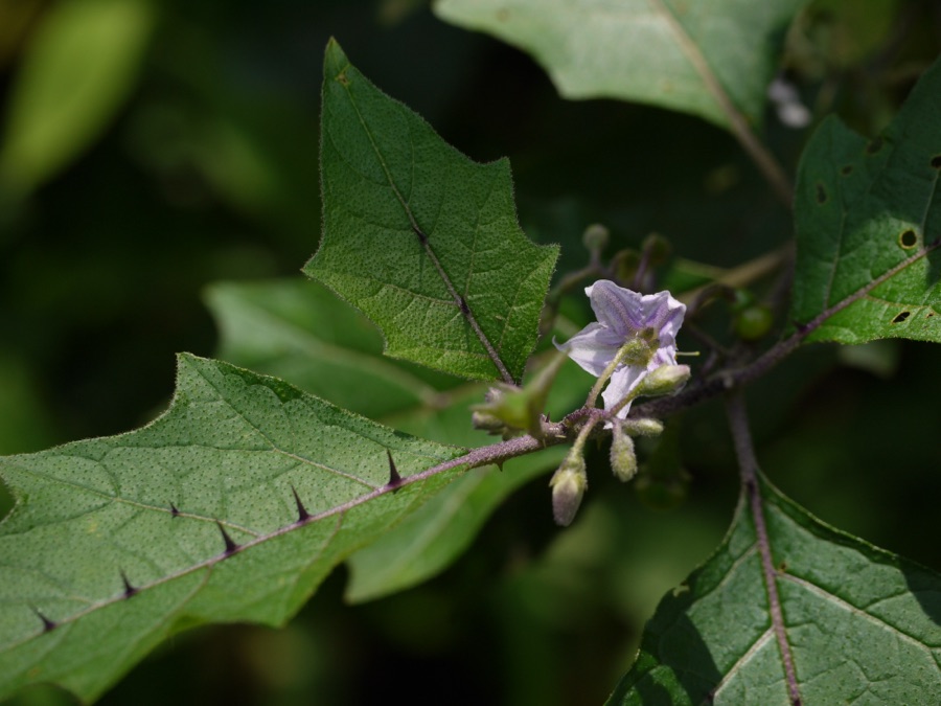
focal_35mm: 90
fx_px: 2447
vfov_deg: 16.4
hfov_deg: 21.8
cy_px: 353
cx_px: 470
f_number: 4.5
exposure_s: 1/500
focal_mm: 45
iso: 100
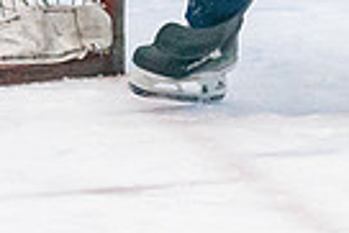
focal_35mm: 482
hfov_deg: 4.3
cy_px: -137
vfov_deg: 2.9
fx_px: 4678
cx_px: 439
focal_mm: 70
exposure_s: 1/1600
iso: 4000
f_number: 2.8
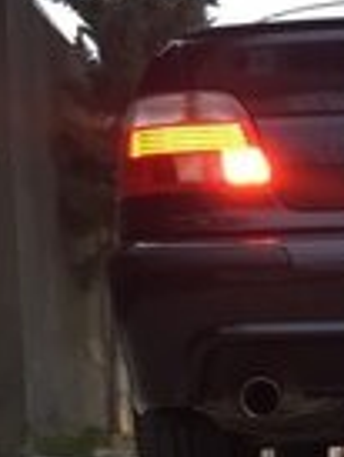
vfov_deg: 17.4
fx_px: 1389
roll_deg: +0.3
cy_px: 624
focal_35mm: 105
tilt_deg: -5.9
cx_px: 481
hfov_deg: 13.5
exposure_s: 1/33
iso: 80
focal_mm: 4.15
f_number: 2.2
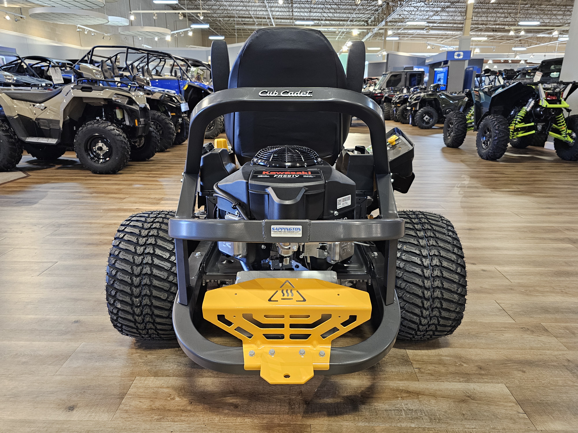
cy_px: 216
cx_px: 289
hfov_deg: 73.9
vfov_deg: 58.9
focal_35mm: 23
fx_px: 384
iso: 500
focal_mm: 6.3
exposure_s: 1/60
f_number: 1.7
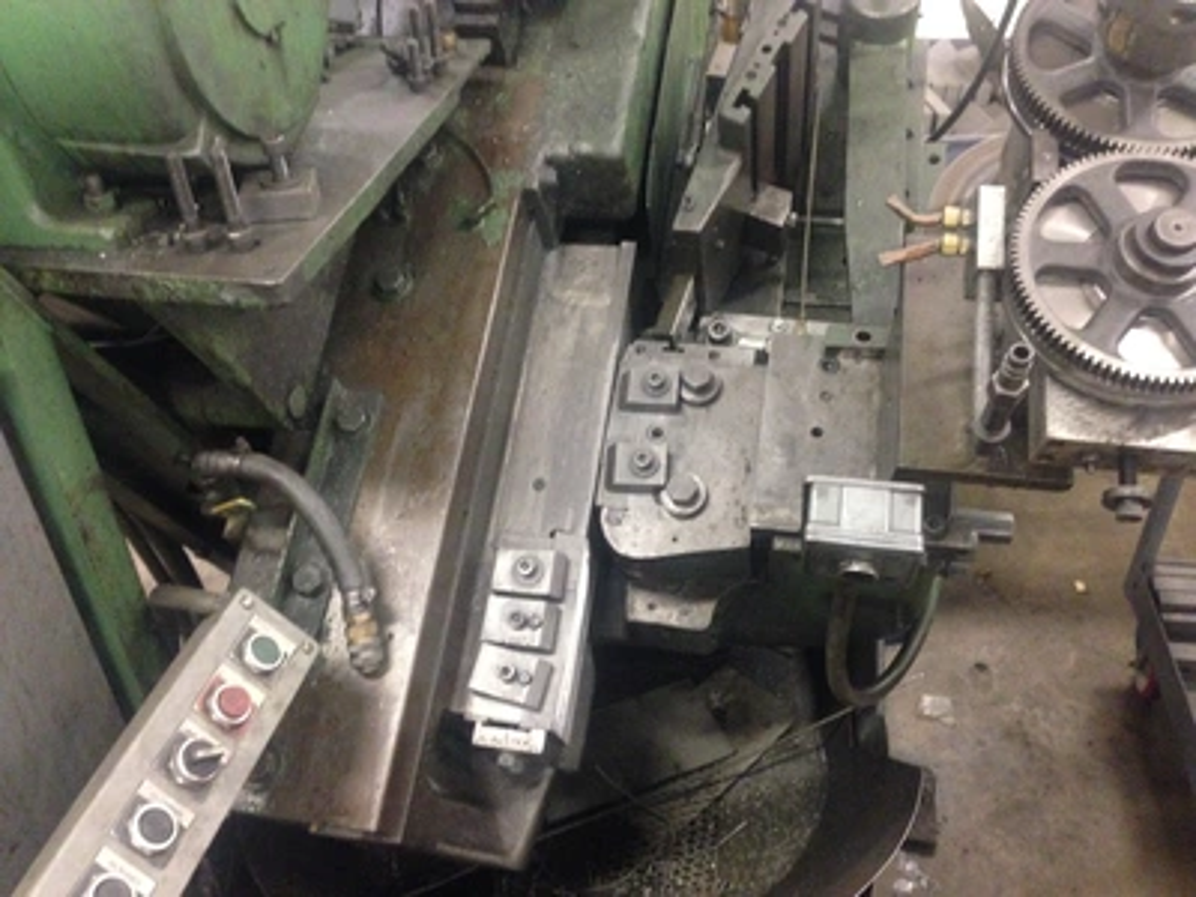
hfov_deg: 55.4
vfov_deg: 42.9
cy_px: 448
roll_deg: +0.9
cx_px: 598
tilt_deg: -35.8
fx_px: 1140
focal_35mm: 33
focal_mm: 4.12
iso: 500
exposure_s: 1/15
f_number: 2.4
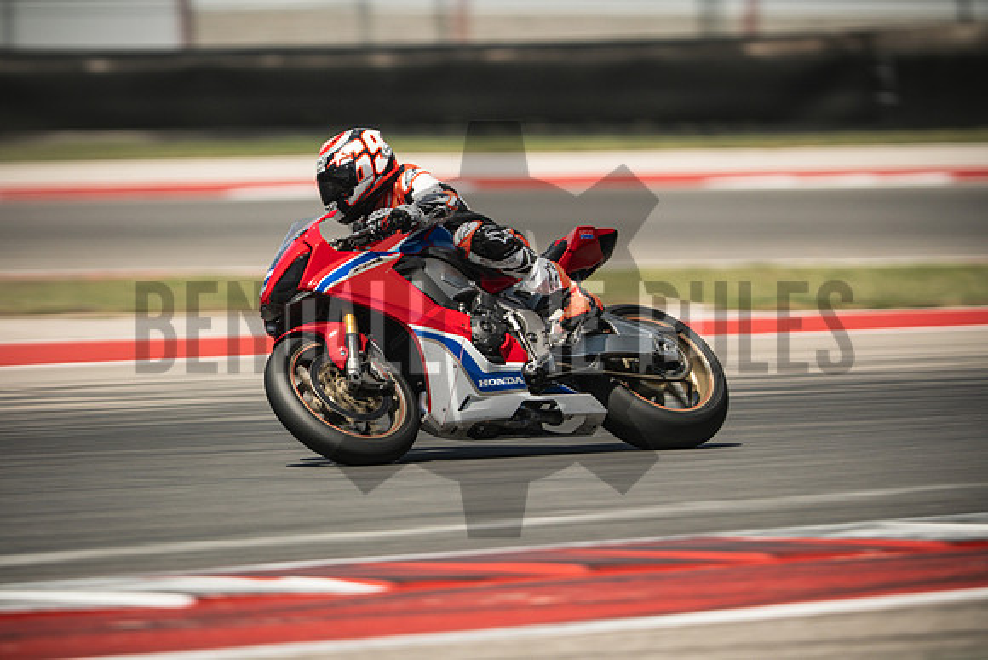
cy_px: 330
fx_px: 11529
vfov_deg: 3.3
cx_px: 494
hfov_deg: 4.9
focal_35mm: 420
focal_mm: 280
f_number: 2.8
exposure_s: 1/320
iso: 400
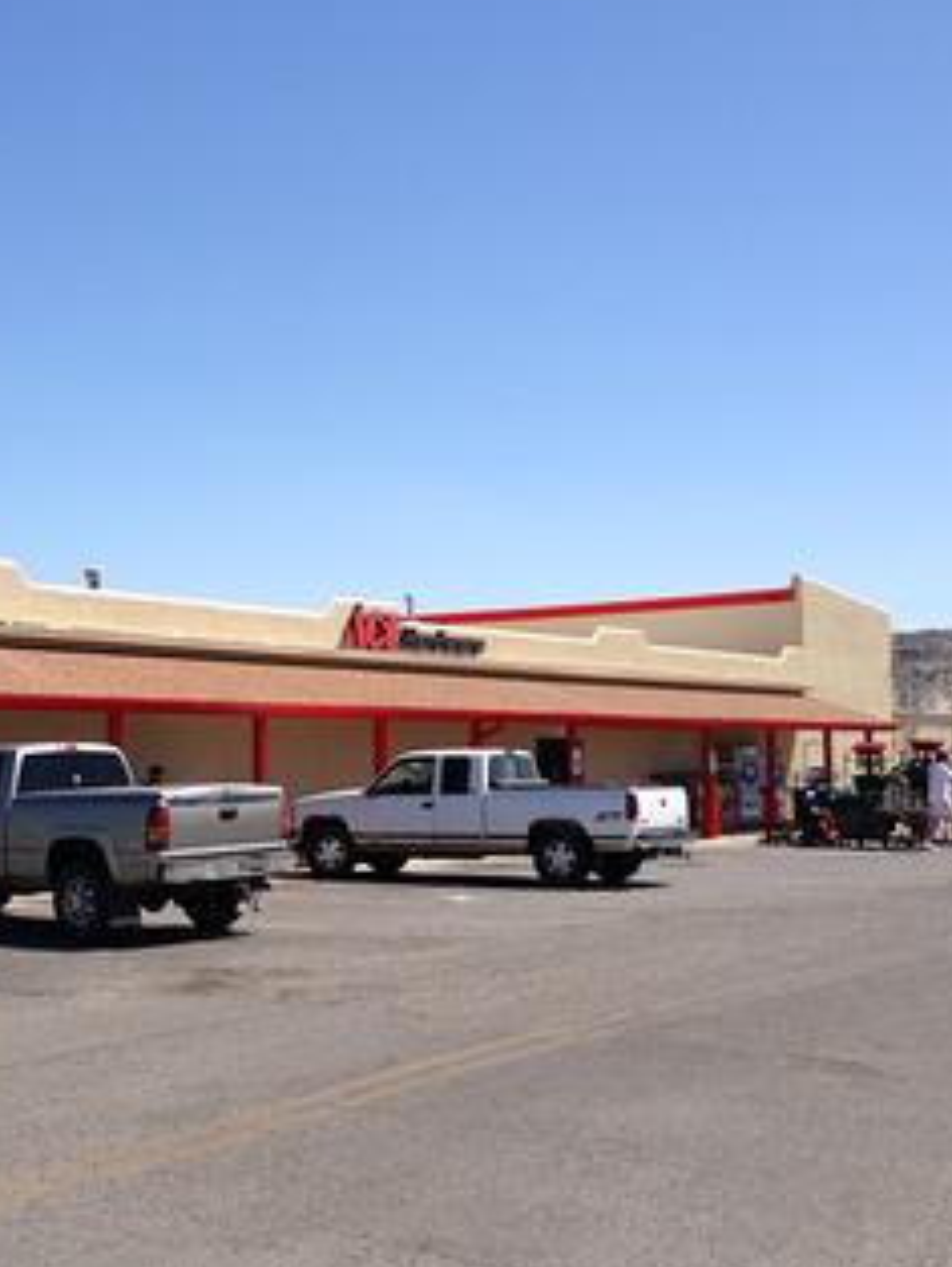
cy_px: 642
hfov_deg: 29.0
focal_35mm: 49
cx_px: 180
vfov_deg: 38.9
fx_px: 1794
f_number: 2.4
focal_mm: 4.12
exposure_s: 1/1595
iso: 50
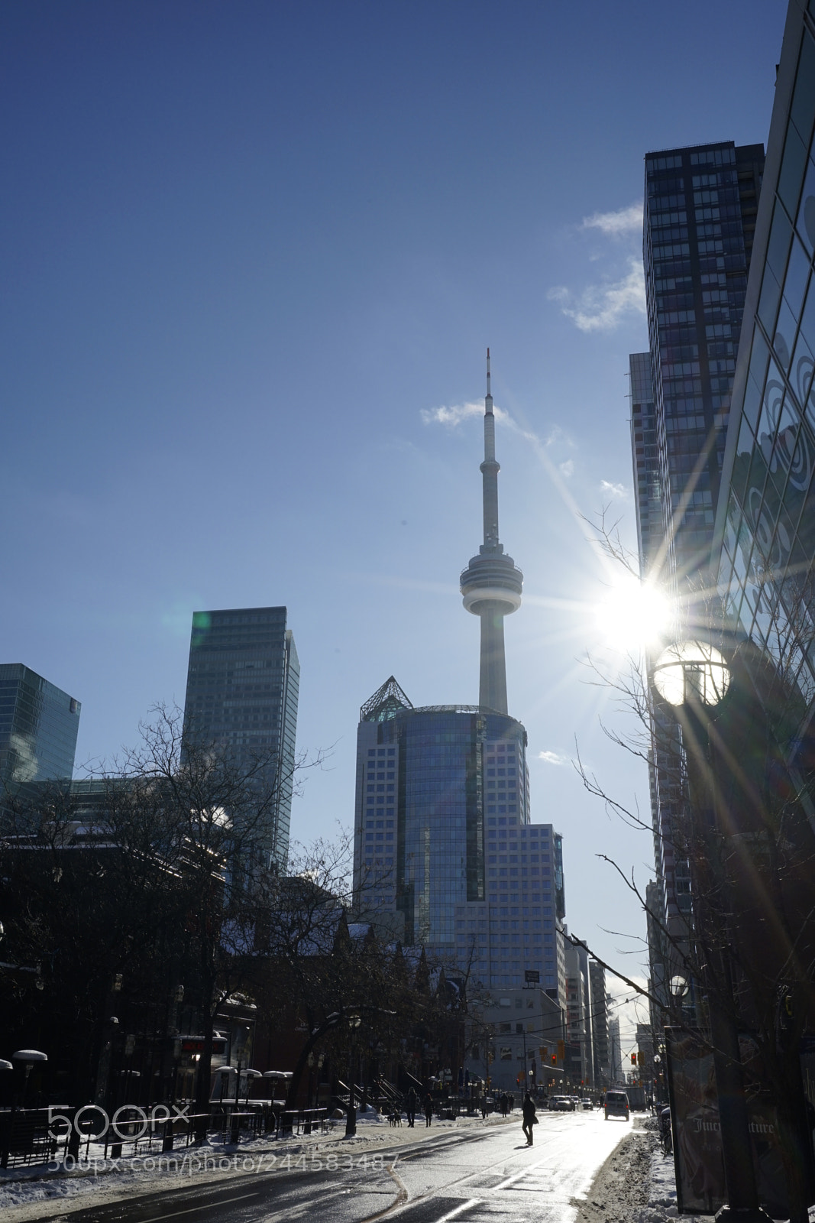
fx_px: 1188
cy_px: 612
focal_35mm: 35
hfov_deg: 37.9
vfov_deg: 54.4
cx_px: 408
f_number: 20
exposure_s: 1/500
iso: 400
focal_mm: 35
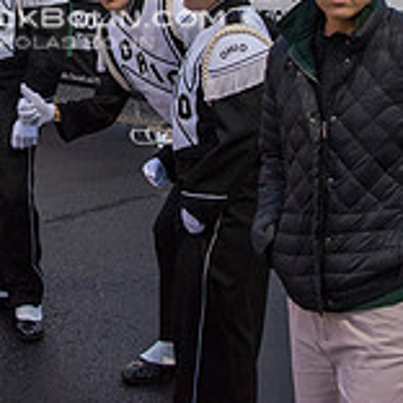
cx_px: 46
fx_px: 1001
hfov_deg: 22.3
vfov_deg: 21.3
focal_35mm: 76
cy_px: -74
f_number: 3.2
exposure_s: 1/800
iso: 2000
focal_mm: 24
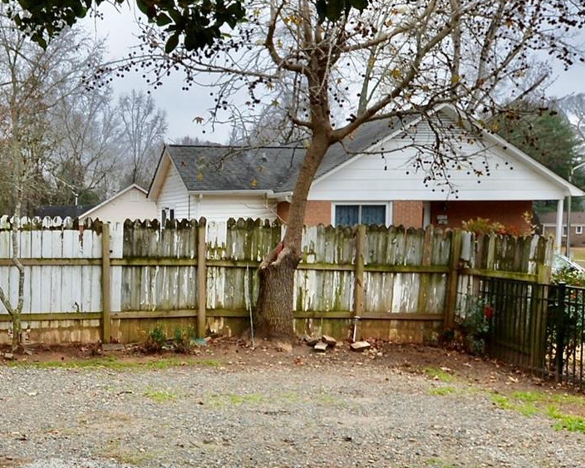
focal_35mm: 41
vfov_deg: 36.4
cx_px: 84
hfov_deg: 42.0
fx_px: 710
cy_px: 278
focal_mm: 10
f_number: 7.1
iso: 200
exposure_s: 1/200
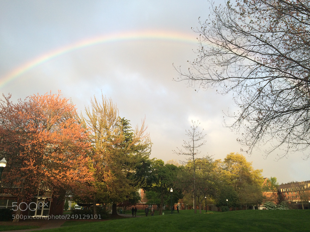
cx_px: 155
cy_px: 116
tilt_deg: +18.7
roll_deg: +0.3
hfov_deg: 61.7
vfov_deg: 48.2
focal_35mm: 29
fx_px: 260
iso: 32
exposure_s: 1/176
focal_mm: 4.15
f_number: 2.2
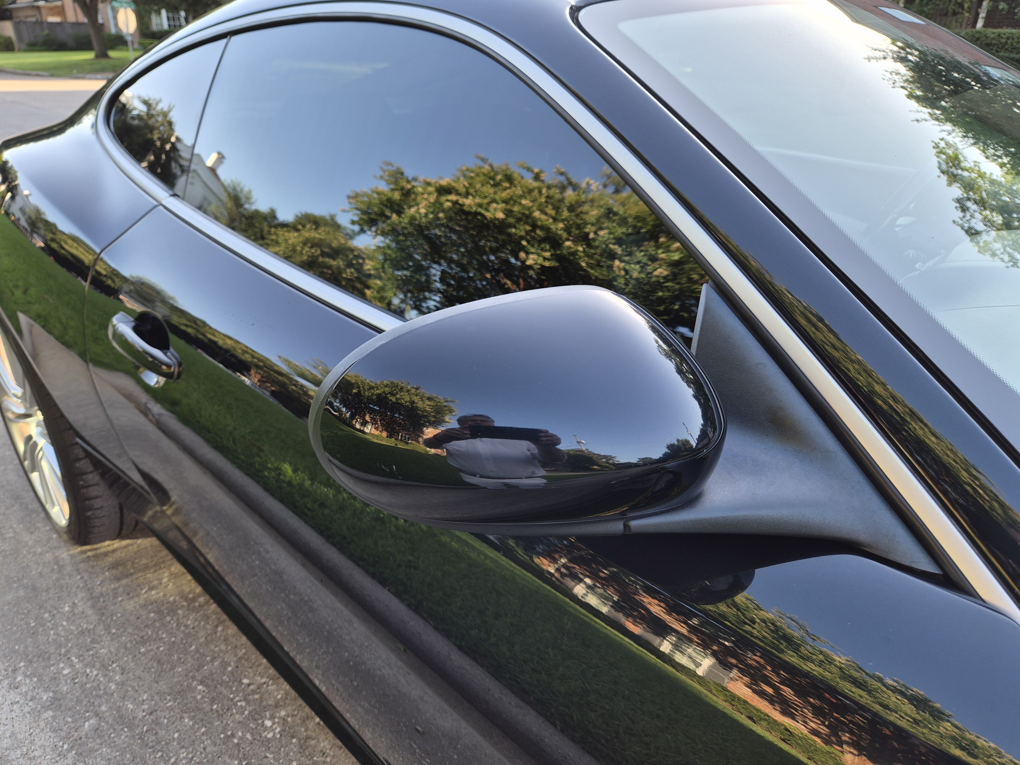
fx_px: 678
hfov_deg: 73.9
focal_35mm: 23
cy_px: 382
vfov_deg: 58.9
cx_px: 510
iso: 32
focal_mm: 5.4
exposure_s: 1/180
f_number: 1.8
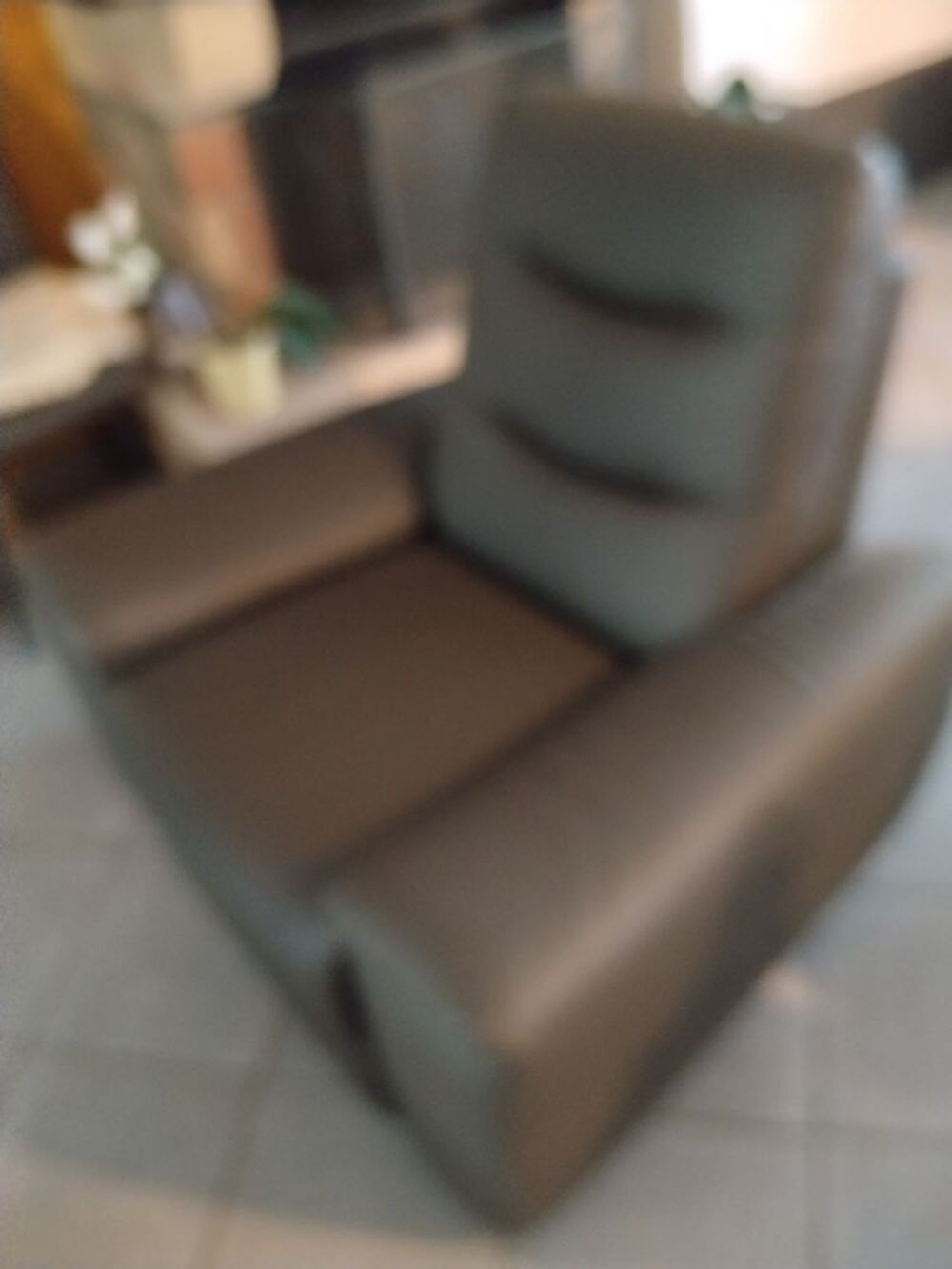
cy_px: 634
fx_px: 1063
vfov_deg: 61.7
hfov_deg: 48.2
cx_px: 476
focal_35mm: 29
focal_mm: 3.96
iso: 1250
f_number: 1.8
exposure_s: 1/16.7
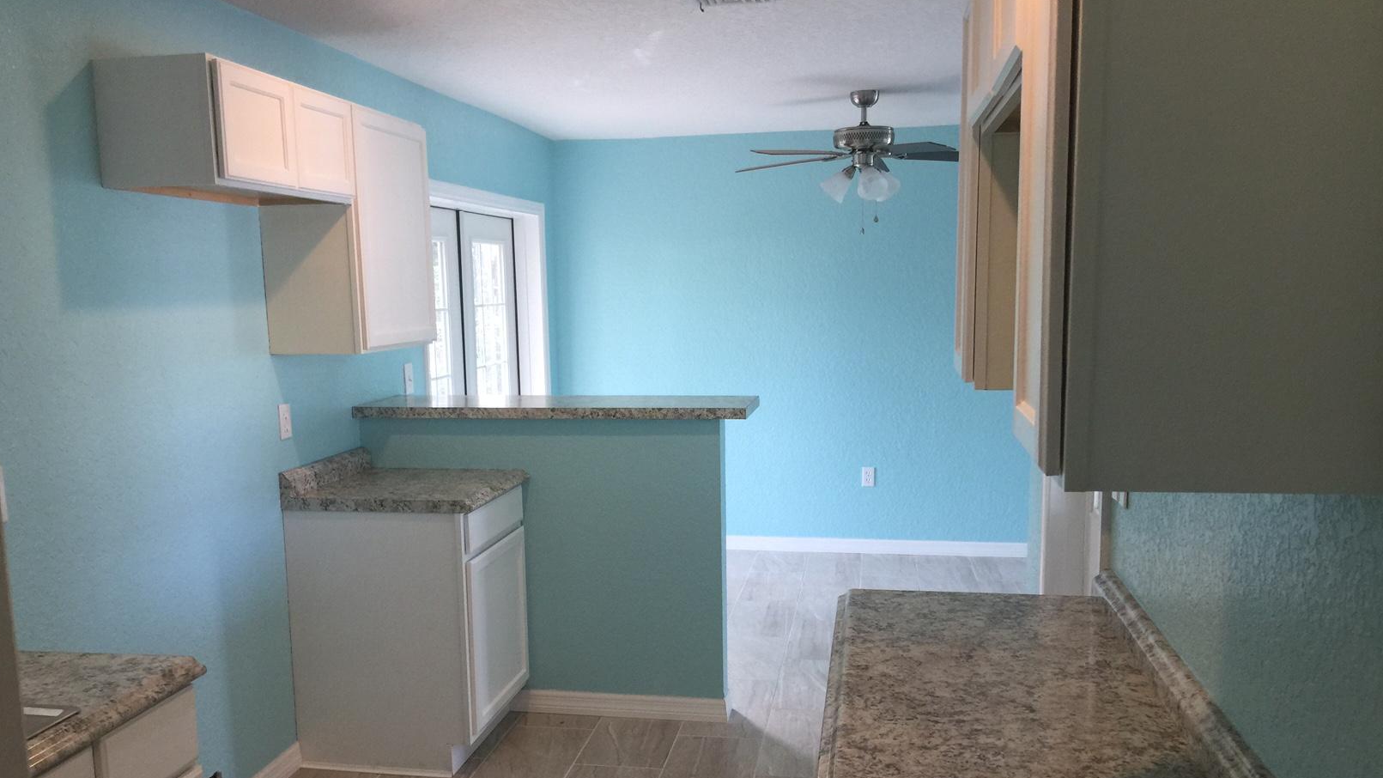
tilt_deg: -8.1
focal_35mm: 32
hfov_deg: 61.0
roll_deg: +0.0
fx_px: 1173
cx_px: 687
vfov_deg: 36.5
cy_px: 465
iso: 50
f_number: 2.2
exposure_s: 1/30
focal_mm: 4.15
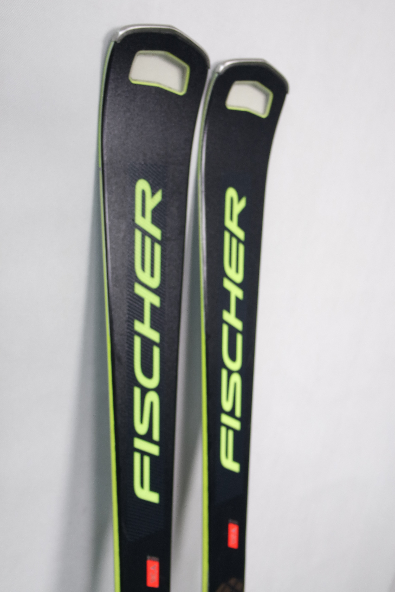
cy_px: 296
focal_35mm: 30
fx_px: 494
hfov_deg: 43.6
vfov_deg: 61.9
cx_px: 198
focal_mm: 20
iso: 400
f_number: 3.5
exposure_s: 1/40
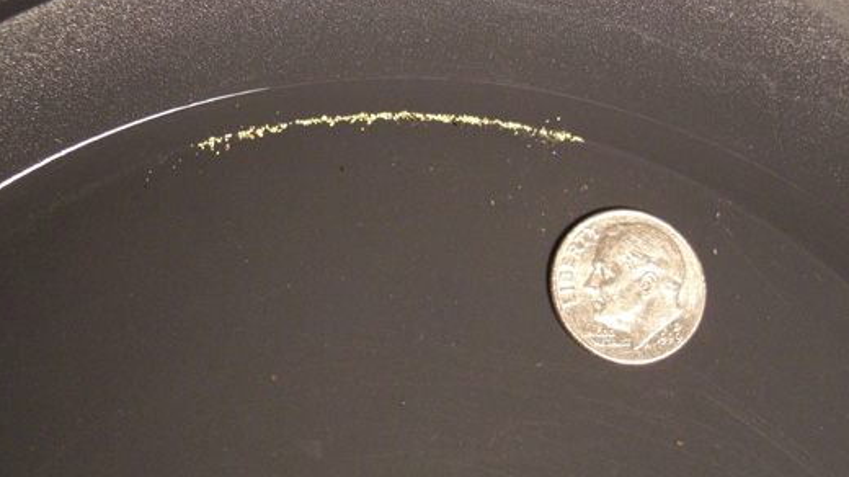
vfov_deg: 23.5
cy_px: 242
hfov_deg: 40.5
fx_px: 1148
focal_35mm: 51
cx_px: 379
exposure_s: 1/20
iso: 800
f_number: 2.8
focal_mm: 7.9
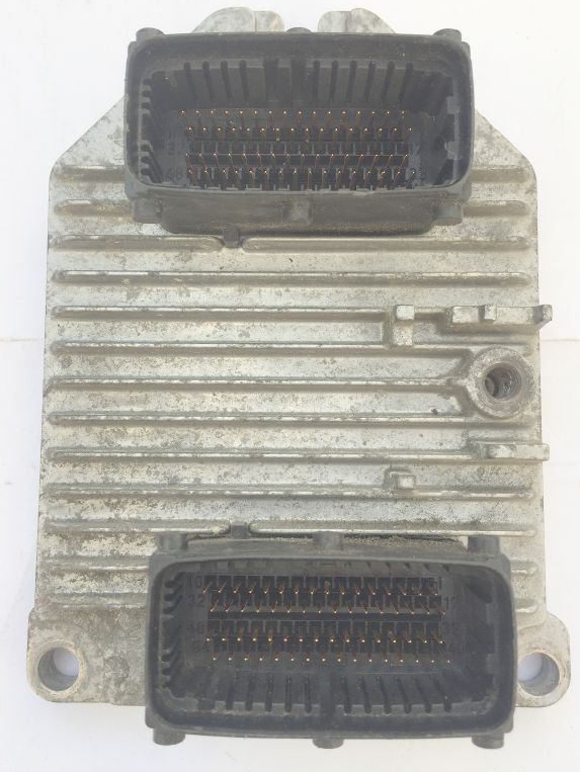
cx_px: 285
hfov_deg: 45.5
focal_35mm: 31
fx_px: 692
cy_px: 376
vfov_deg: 58.3
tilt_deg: -87.0
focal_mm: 4.15
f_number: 2.2
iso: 32
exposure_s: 1/203
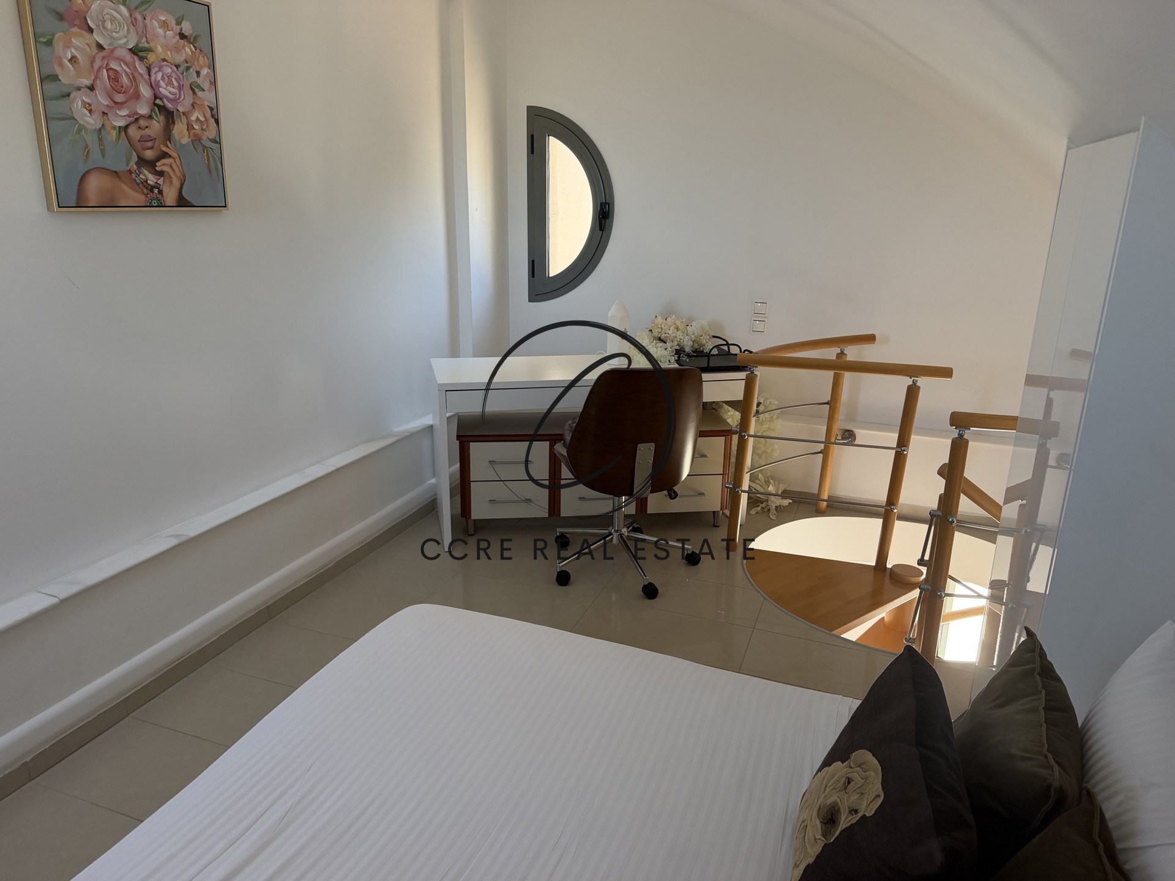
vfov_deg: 56.8
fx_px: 815
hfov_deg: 71.6
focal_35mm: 24
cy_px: 440
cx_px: 588
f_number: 1.78
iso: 200
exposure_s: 1/76
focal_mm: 6.76
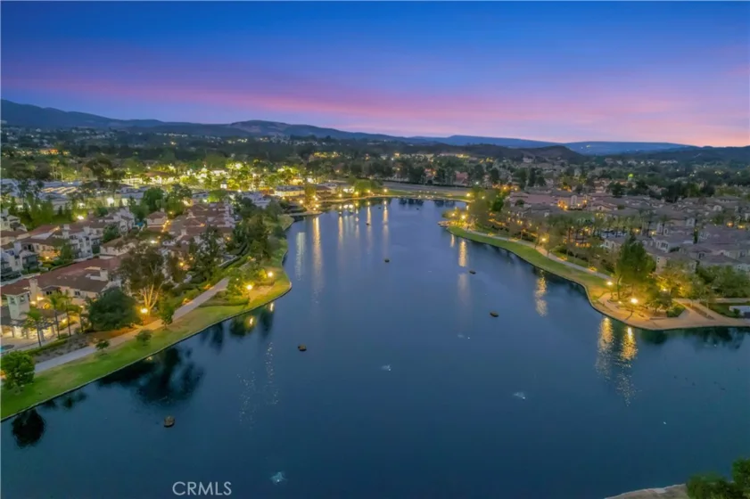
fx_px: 458
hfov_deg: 78.6
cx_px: 375
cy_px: 250
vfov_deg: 57.2
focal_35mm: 22
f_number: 2.8
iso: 1020
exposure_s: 1/6
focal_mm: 8.38
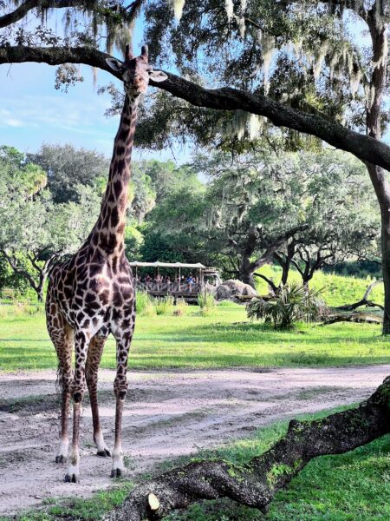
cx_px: 195
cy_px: 260
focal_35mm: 77
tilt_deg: -0.2
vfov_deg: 25.3
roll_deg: +2.2
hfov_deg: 19.1
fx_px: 1157
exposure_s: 1/141
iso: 32
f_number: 2.8
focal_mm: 9
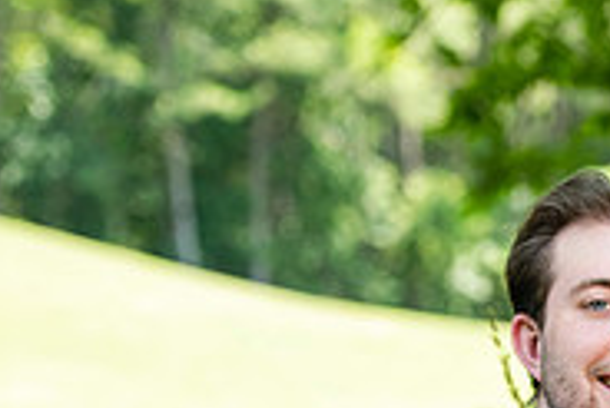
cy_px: 625
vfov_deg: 5.8
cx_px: 743
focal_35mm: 236
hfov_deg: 8.6
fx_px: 4002
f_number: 3.5
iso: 400
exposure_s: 1/640
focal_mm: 75
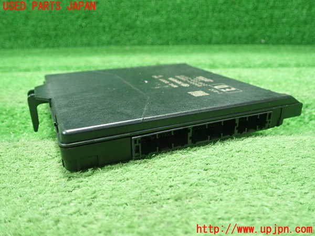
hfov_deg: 60.0
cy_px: 118
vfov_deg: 46.8
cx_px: 158
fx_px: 273
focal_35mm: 30
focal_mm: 5.5
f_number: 2.3
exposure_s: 1/80
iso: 800
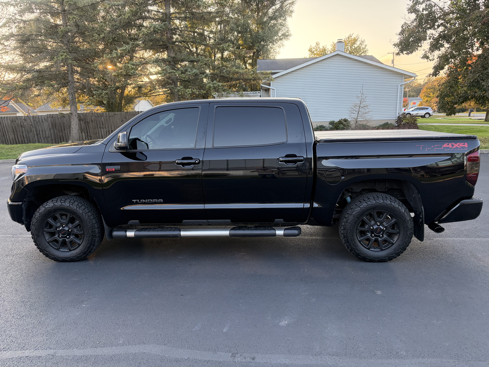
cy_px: 184
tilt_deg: -11.0
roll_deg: +2.2
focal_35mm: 26
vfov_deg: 53.1
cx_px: 244
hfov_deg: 67.3
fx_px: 367
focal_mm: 5.96
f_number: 1.6
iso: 125
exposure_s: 1/206
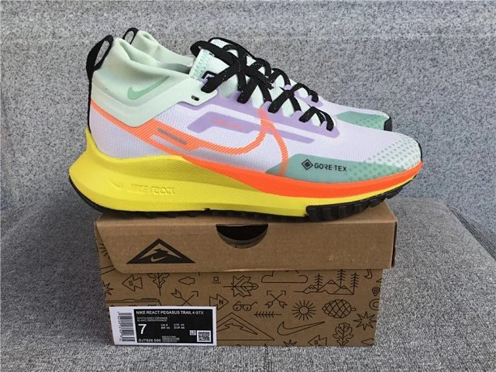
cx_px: 248
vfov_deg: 45.4
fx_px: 444
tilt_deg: -21.3
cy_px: 186
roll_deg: +1.2
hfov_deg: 58.4
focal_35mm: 31
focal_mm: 3.3
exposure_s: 1/248
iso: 25
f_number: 2.4
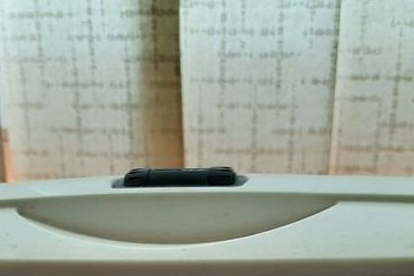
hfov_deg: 28.8
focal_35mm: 70
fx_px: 805
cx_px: 179
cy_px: 537
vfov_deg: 15.7
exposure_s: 1/50
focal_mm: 4.6
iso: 80
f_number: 2
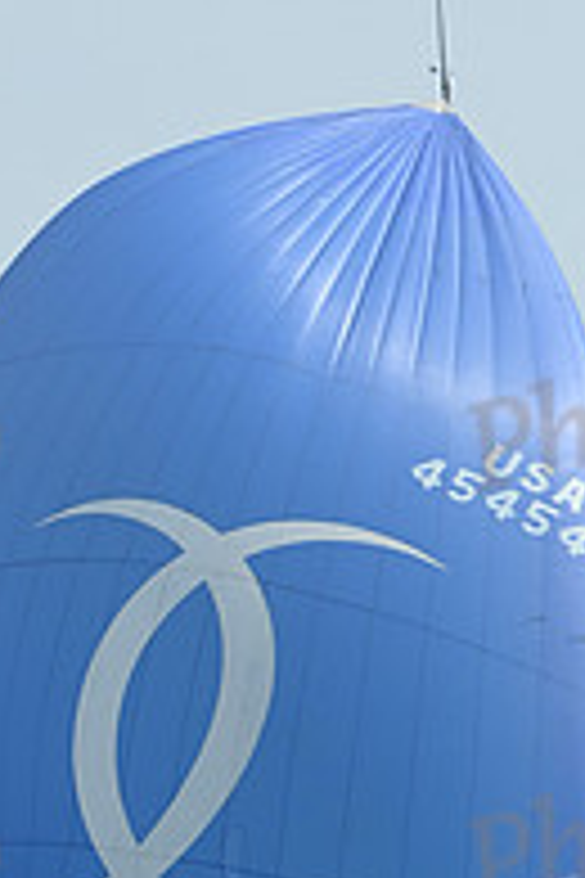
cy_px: 1090
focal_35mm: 327
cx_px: 236
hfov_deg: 4.2
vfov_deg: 6.3
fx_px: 7970
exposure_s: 1/1250
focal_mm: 110
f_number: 8
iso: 320
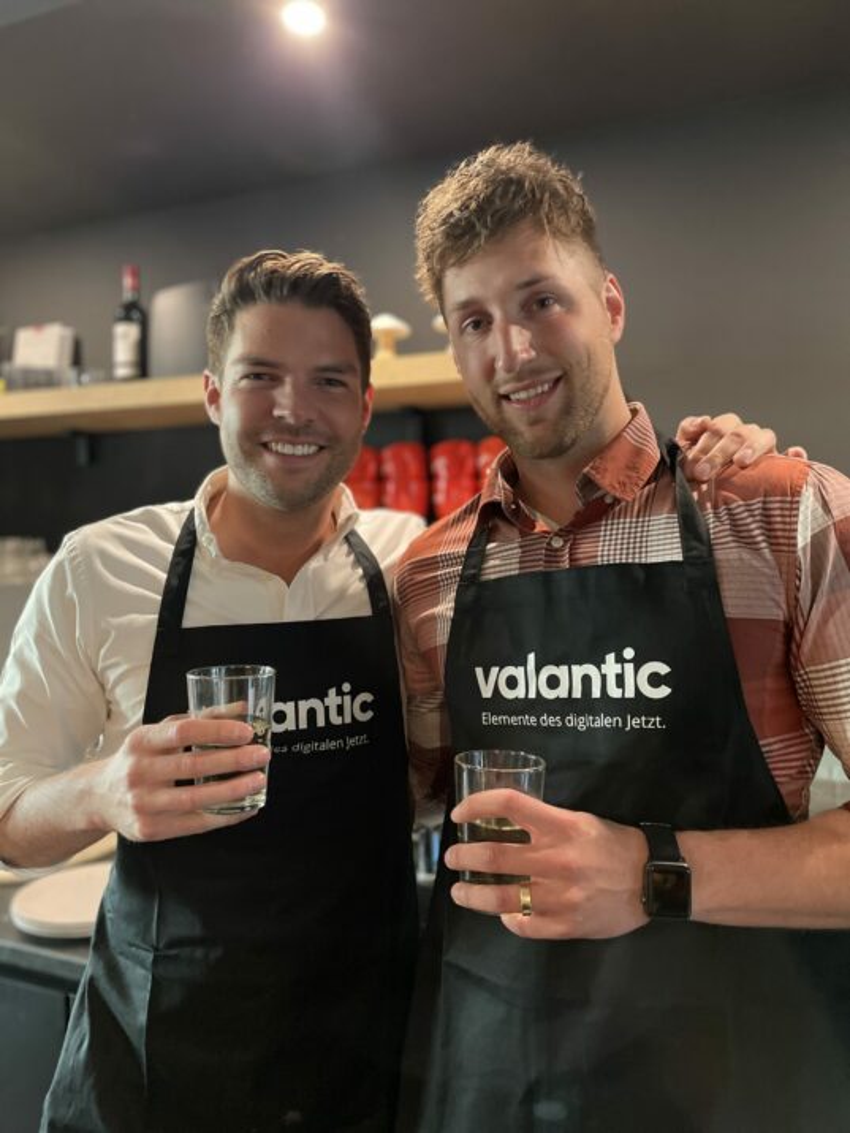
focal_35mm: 26
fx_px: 851
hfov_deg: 53.1
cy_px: 566
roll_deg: +0.1
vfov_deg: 67.3
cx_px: 425
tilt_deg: +0.0
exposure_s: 1/25
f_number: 1.6
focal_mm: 4.2
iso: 500
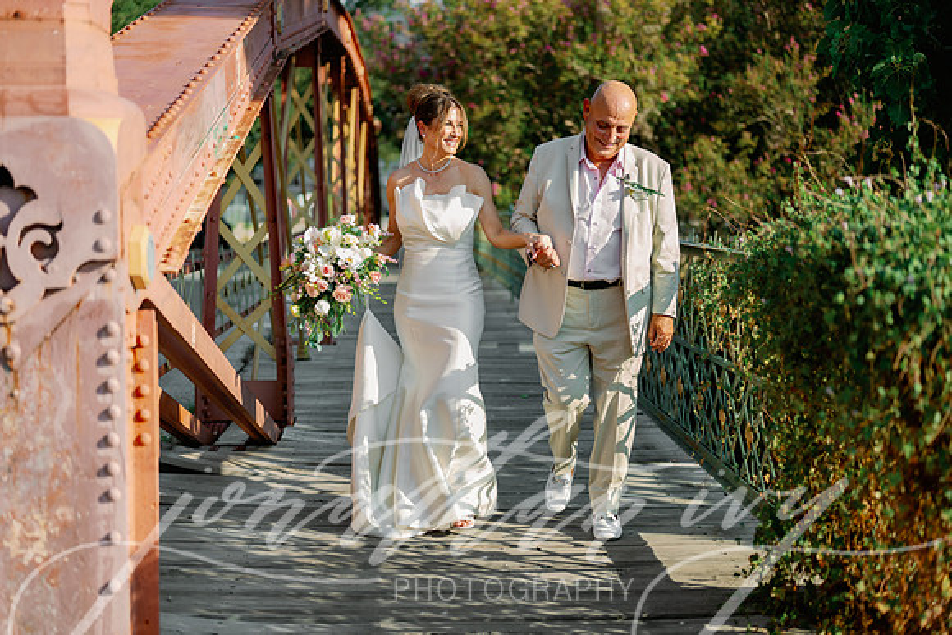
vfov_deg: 27.0
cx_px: 476
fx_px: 1322
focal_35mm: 50
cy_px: 318
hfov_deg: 39.6
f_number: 1.8
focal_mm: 50
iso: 125
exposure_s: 1/1600
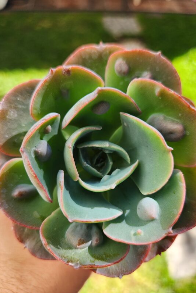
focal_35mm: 24
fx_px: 196
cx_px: 98
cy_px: 146
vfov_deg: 73.7
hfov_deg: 53.2
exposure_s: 1/251
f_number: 1.8
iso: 20
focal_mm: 5.4
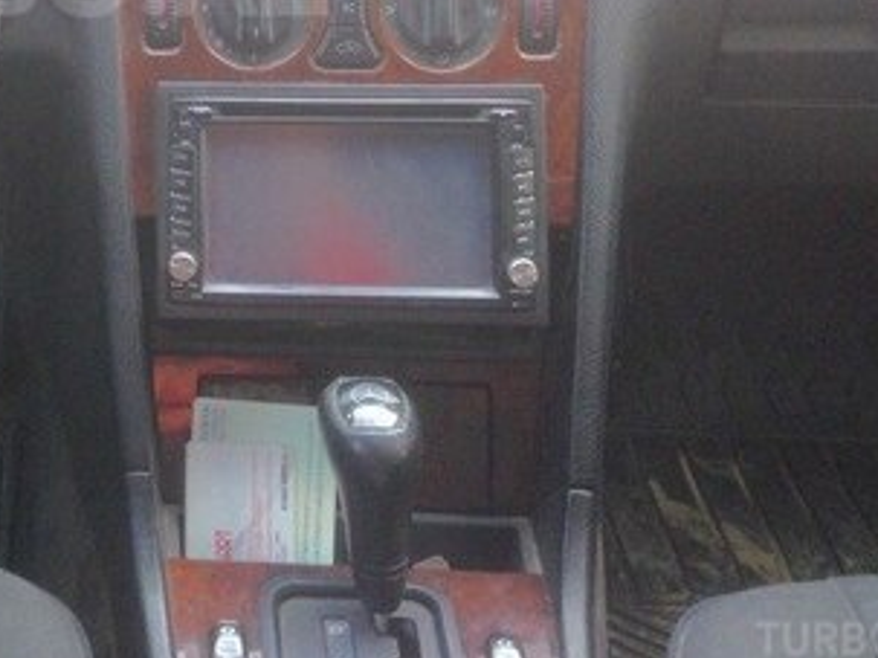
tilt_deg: -21.4
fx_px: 1825
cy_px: -28
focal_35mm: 72
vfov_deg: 19.7
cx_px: 32
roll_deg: -0.8
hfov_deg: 25.9
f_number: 2.4
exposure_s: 1/60
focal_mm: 4.12
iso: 64
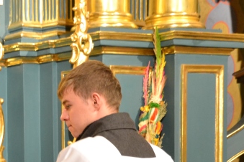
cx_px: -42
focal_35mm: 154
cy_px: 233
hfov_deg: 13.0
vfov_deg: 8.7
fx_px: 1044
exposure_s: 1/10
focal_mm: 34
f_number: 5
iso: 1600
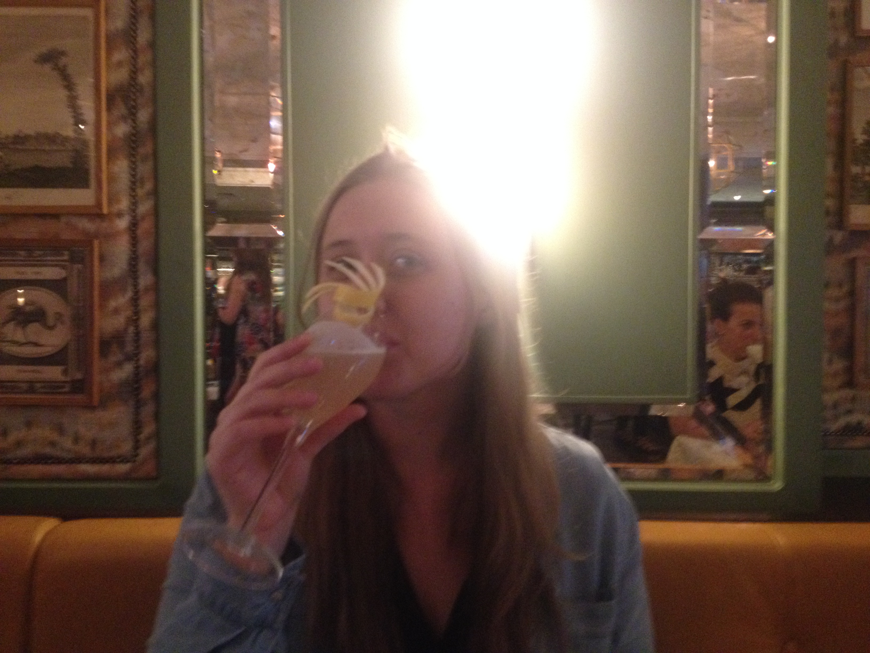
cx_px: 435
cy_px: 326
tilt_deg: -0.9
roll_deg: -1.4
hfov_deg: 52.6
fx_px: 880
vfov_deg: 40.7
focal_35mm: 35
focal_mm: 4.28
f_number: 2.4
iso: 400
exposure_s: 1/20
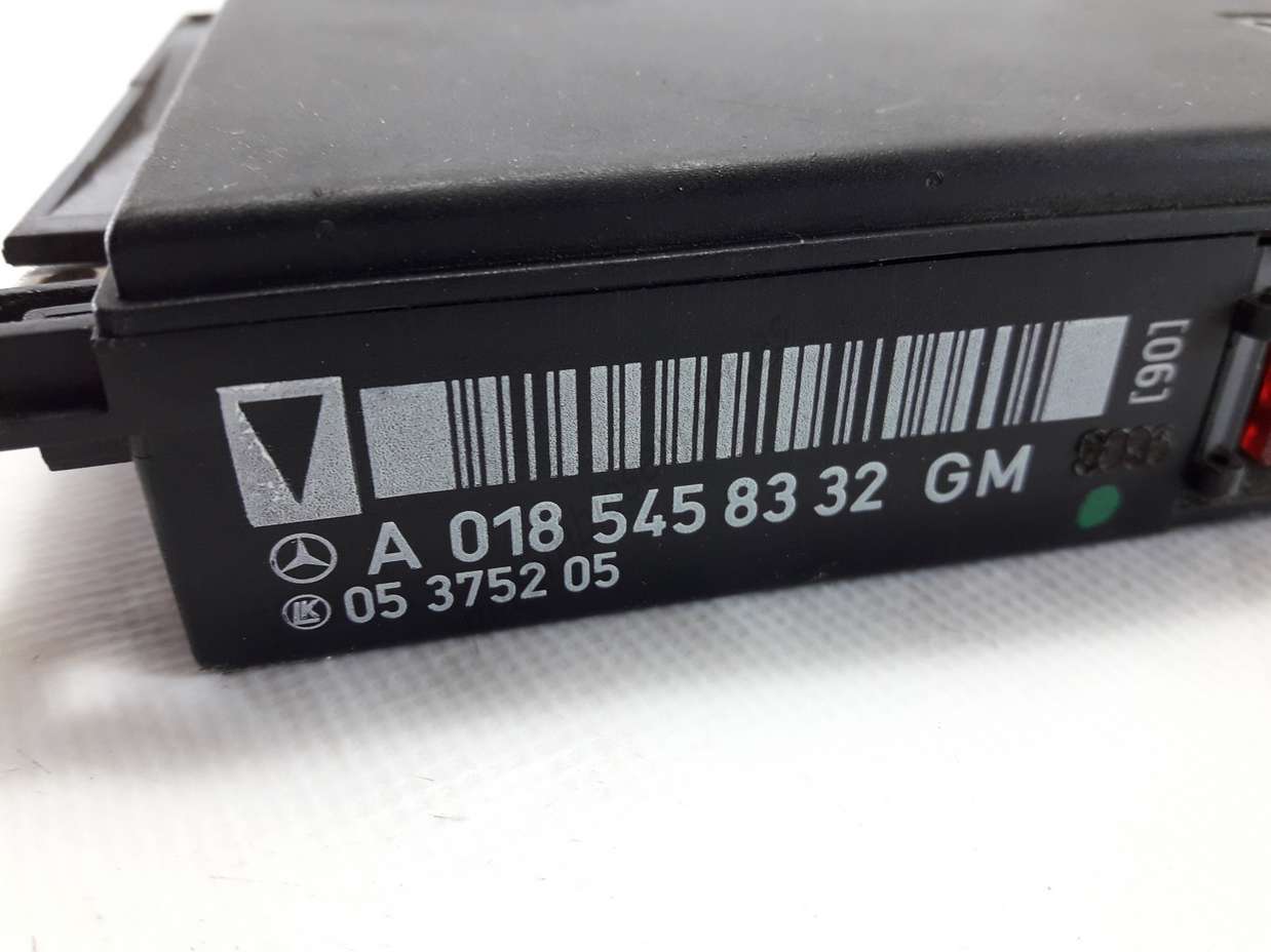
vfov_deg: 49.7
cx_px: 636
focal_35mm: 28
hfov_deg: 63.5
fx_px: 1028
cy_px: 476
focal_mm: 3.7
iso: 80
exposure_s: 1/33
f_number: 1.9
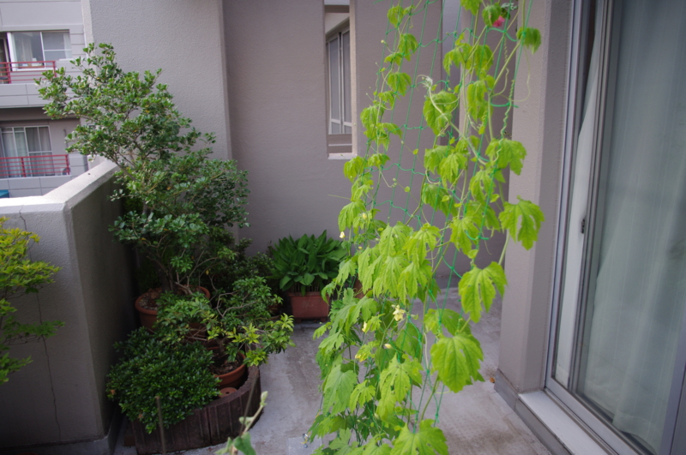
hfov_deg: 67.5
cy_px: 228
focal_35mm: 27
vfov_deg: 47.8
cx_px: 343
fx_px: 514
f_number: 3.5
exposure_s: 1/60
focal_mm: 18
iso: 200
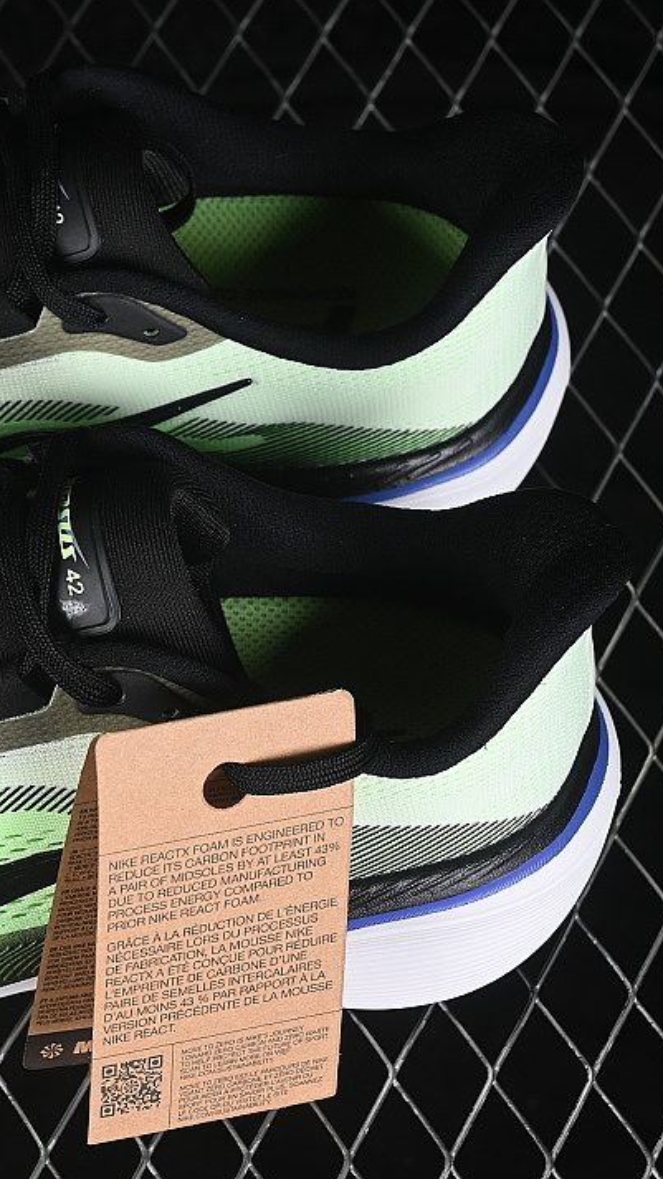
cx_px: -48
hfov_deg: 10.1
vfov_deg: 18.0
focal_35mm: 119
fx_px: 3720
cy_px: 589
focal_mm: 50
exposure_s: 1/80
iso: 160
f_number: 7.1
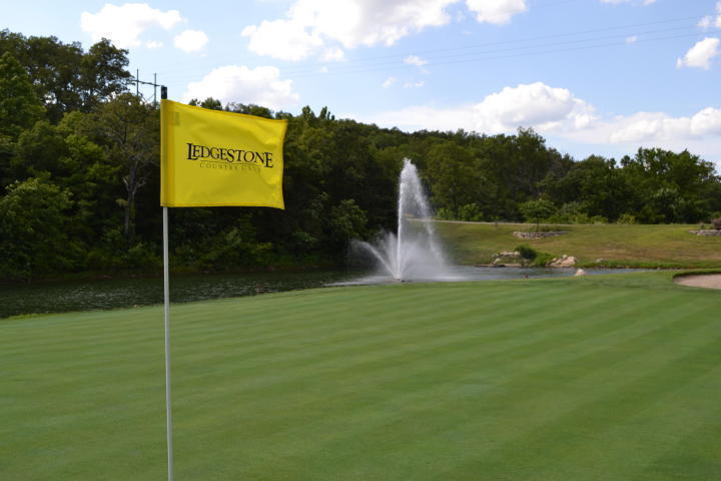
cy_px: 240
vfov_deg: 40.0
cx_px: 360
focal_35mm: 33
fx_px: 661
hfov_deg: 57.2
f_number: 7.1
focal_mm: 22
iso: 100
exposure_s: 1/200
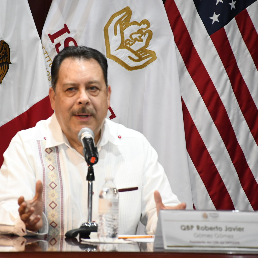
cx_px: 119
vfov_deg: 7.5
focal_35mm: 234
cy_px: 129
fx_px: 1973
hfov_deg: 7.5
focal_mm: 122
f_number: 6.3
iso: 3200
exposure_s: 1/125
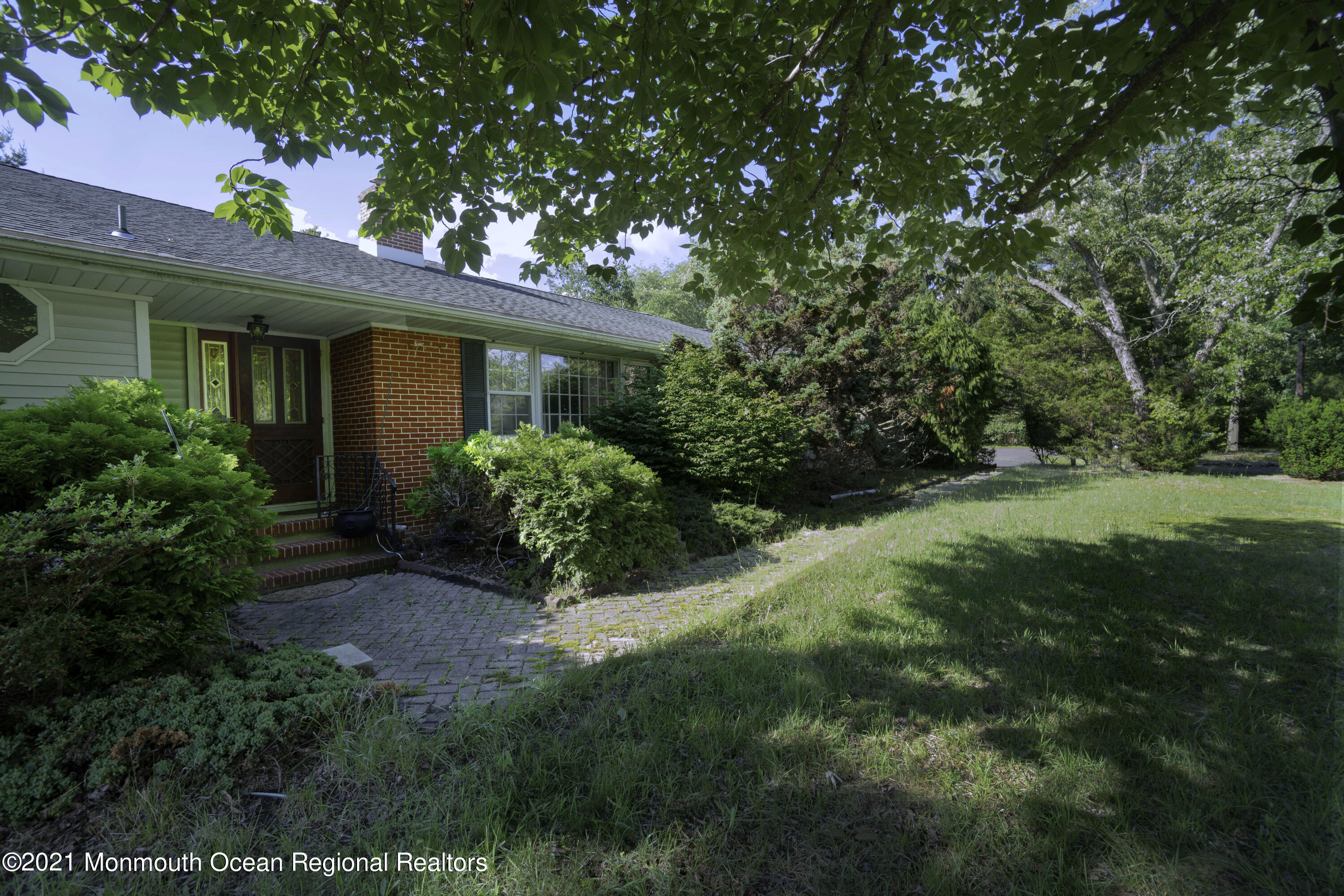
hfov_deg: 100.4
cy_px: 448
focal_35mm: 15
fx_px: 560
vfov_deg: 77.3
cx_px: 672
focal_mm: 10
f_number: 4.5
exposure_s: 1/60
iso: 100
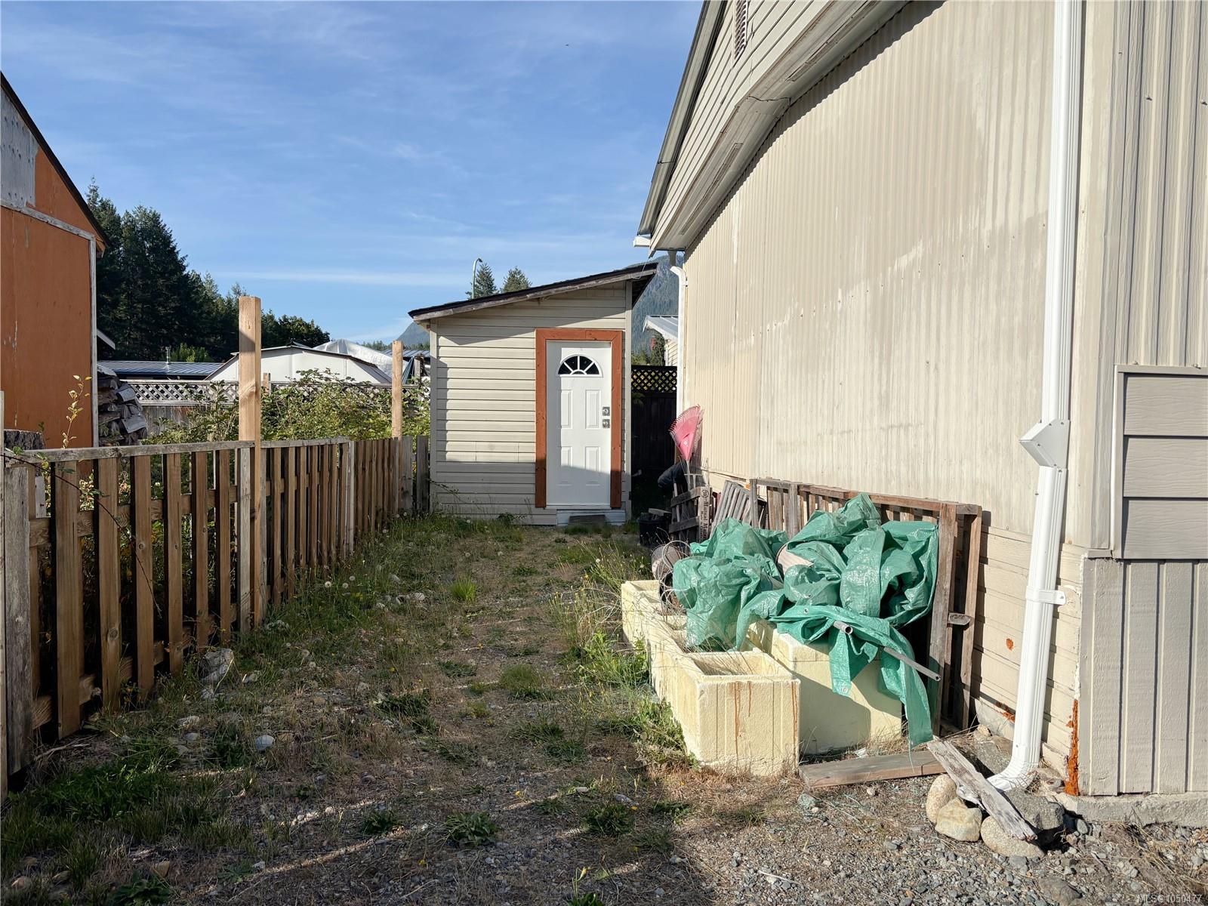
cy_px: 453
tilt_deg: -2.3
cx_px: 604
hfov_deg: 67.3
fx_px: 907
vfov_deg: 53.1
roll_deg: -1.1
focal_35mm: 26
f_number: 1.6
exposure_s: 1/4630
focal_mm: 5.96
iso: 50
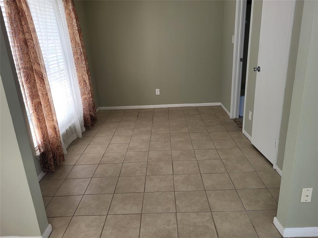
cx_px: 159
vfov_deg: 53.1
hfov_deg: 67.3
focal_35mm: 26
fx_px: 239
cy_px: 119
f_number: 1.8
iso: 64
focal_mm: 5.4
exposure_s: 1/120
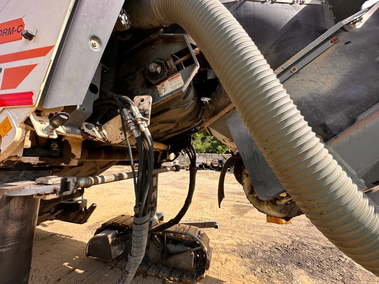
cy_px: 142
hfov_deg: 102.1
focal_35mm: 14
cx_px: 190
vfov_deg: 85.7
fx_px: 153
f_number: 2.2
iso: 40
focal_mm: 2.22
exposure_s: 1/430
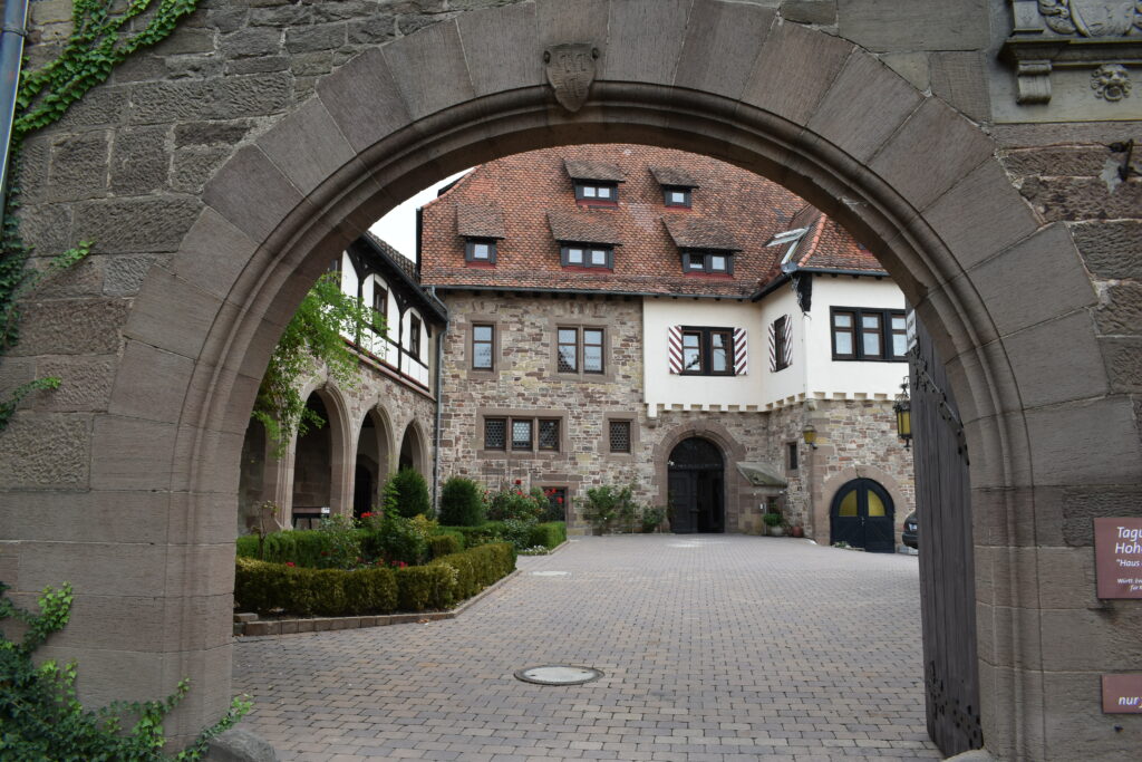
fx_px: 857
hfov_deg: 67.4
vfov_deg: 47.9
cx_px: 571
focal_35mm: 27
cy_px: 381
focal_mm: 18
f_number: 8
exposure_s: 1/250
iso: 250
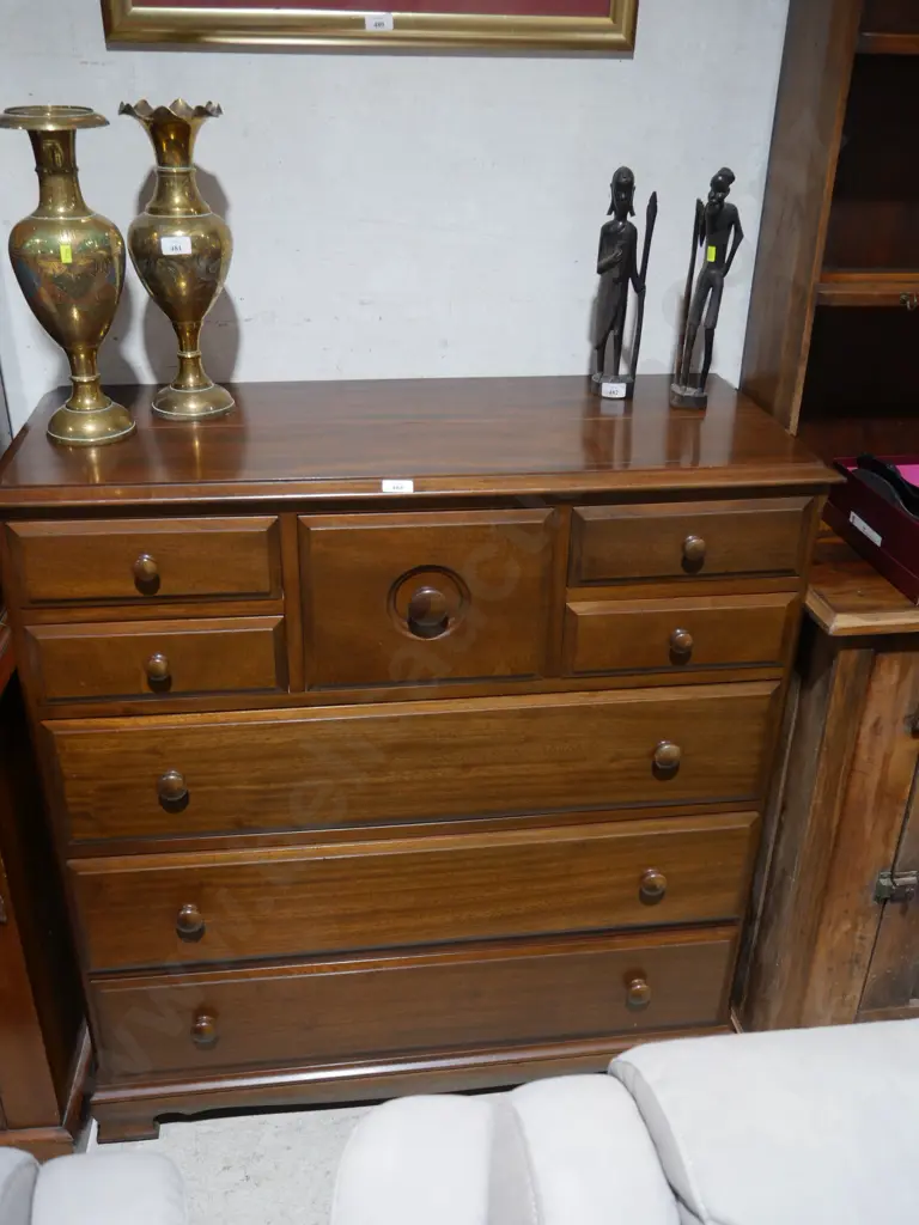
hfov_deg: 44.2
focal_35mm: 32
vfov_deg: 56.8
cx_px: 460
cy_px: 612
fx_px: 1133
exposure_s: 1/60
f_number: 3.6
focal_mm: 16
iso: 500
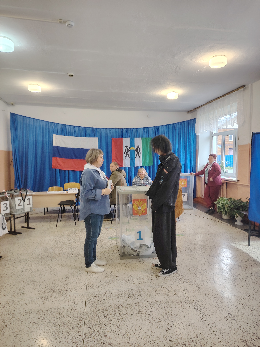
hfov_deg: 56.8
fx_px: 240
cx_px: 130
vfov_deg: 71.6
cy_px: 174
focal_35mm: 24
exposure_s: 1/24
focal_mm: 5.25
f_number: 1.75
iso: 1016
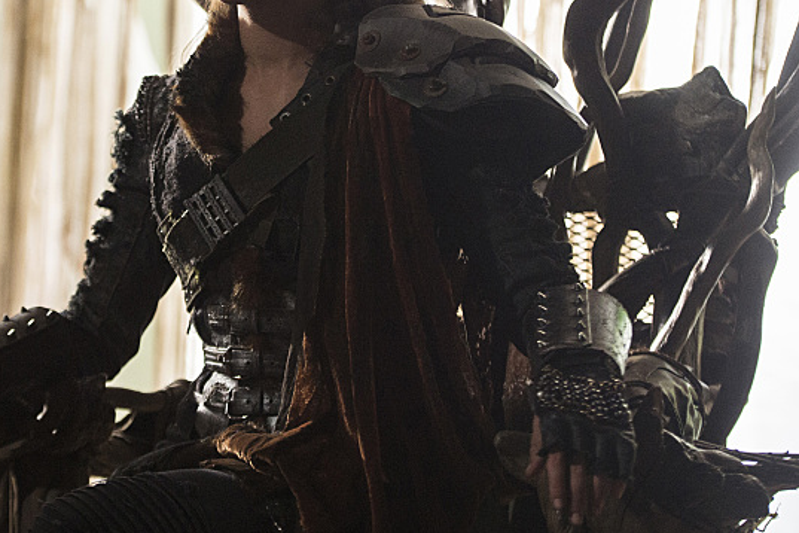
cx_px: 205
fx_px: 2974
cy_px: 145
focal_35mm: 134
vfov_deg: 10.2
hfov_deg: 15.2
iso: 2500
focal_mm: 90
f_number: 3.2
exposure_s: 1/250
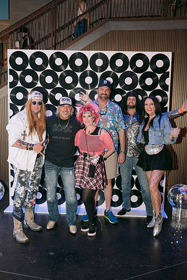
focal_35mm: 35
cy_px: 140
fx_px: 273
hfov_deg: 37.9
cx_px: 94
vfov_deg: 54.4
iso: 1600
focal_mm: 35
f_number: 2.8
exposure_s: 1/160
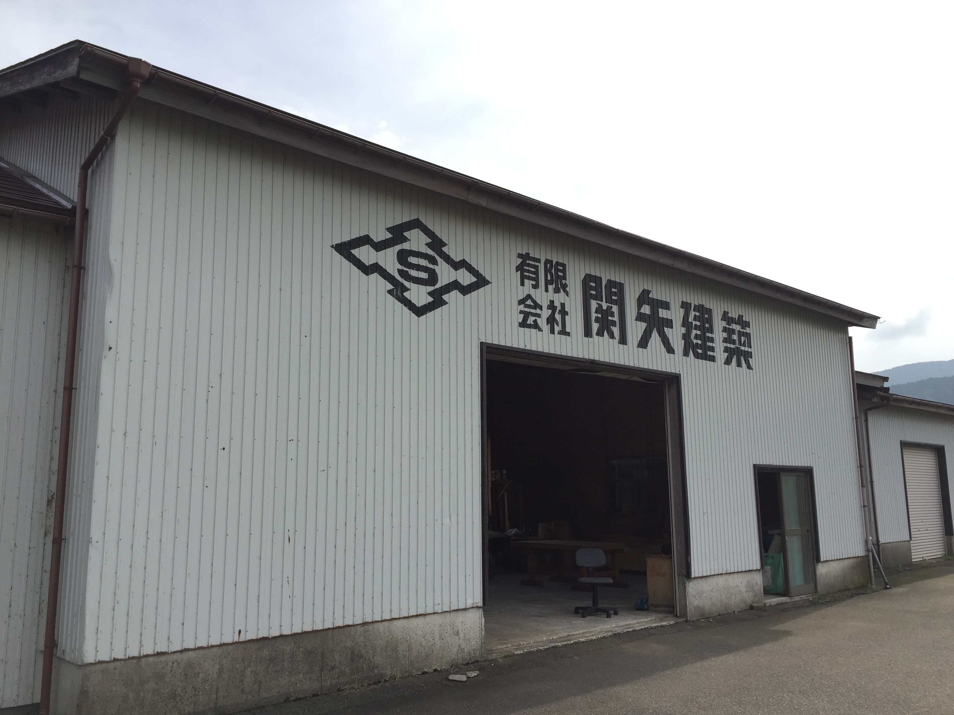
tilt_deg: +8.3
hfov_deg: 61.7
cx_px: 477
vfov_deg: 48.2
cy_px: 358
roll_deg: -0.6
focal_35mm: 29
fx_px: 799
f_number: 2.2
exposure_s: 1/1522
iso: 32
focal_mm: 4.15
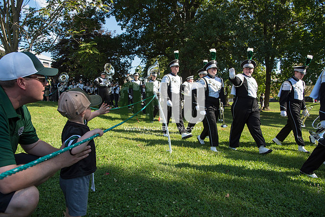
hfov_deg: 73.7
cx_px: 162
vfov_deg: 53.2
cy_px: 108
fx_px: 217
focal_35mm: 24
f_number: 5.6
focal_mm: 24
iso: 200
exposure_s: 1/800
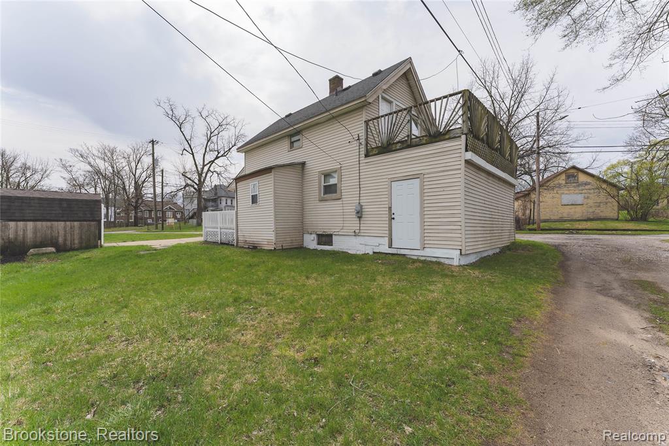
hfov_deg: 104.3
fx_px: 260
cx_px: 334
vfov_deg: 81.2
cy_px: 223
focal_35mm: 14
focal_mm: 14
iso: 250
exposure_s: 1/500
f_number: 10
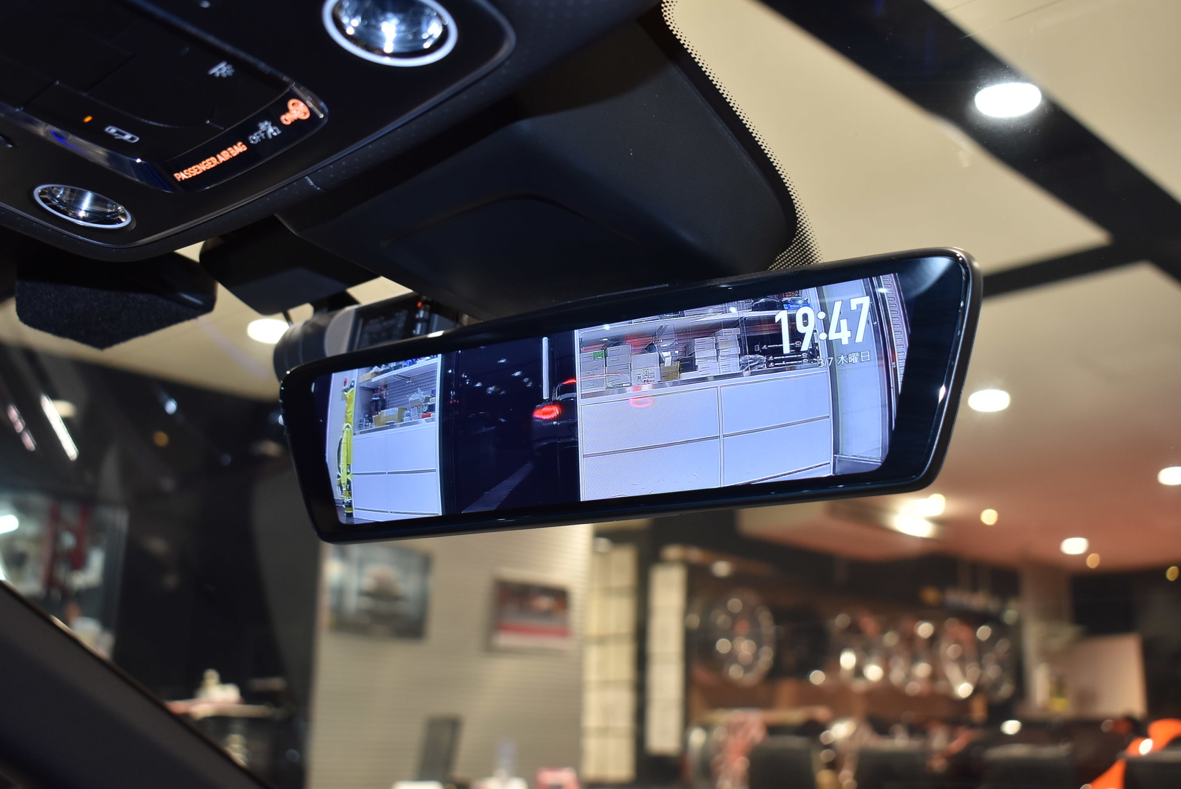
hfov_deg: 49.5
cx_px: 590
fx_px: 1280
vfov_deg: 34.3
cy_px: 394
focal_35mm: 39
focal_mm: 26
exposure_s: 1/60
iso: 500
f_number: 5
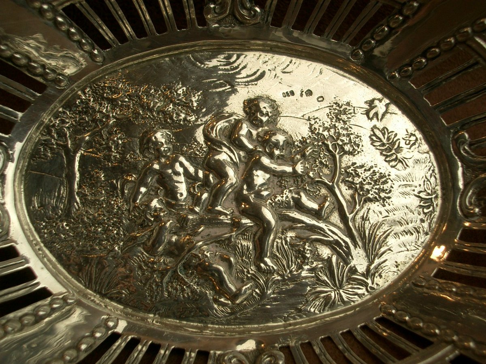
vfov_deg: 29.7
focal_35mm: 49
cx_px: 243
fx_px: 688
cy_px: 182
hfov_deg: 38.9
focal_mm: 8.2
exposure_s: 1/125
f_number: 3.1
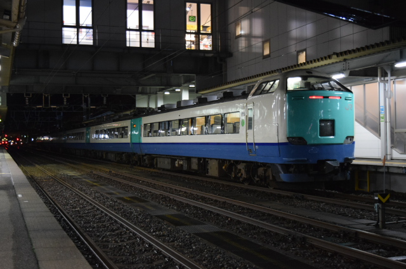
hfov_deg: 39.0
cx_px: 203
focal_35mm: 51
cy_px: 134
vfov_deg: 26.4
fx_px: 574
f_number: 4.5
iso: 3600
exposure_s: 1/60
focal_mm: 34
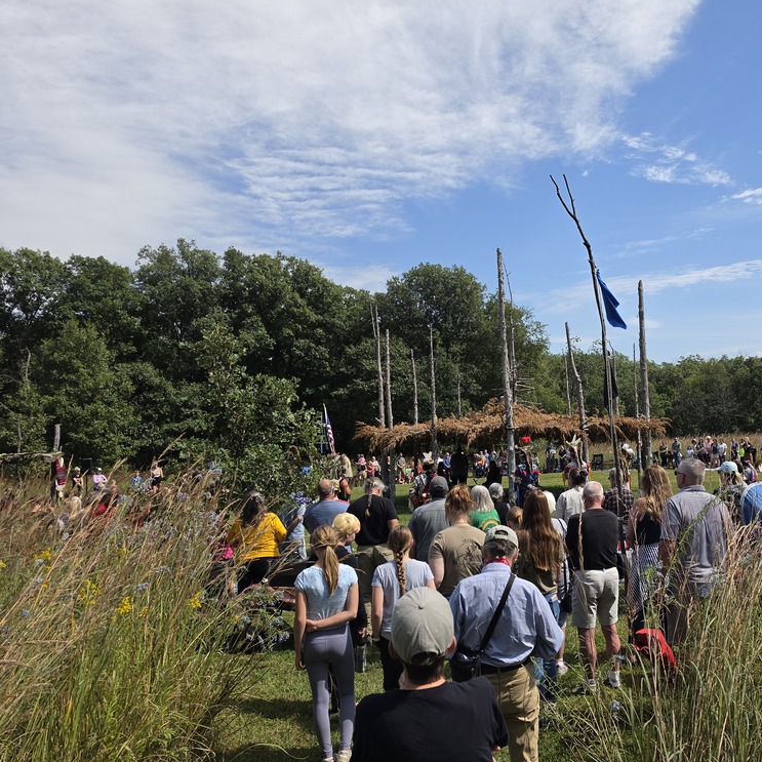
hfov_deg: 55.9
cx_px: 518
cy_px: 387
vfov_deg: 57.3
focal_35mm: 28
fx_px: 697
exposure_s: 1/929
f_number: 1.4
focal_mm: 6.5
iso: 10
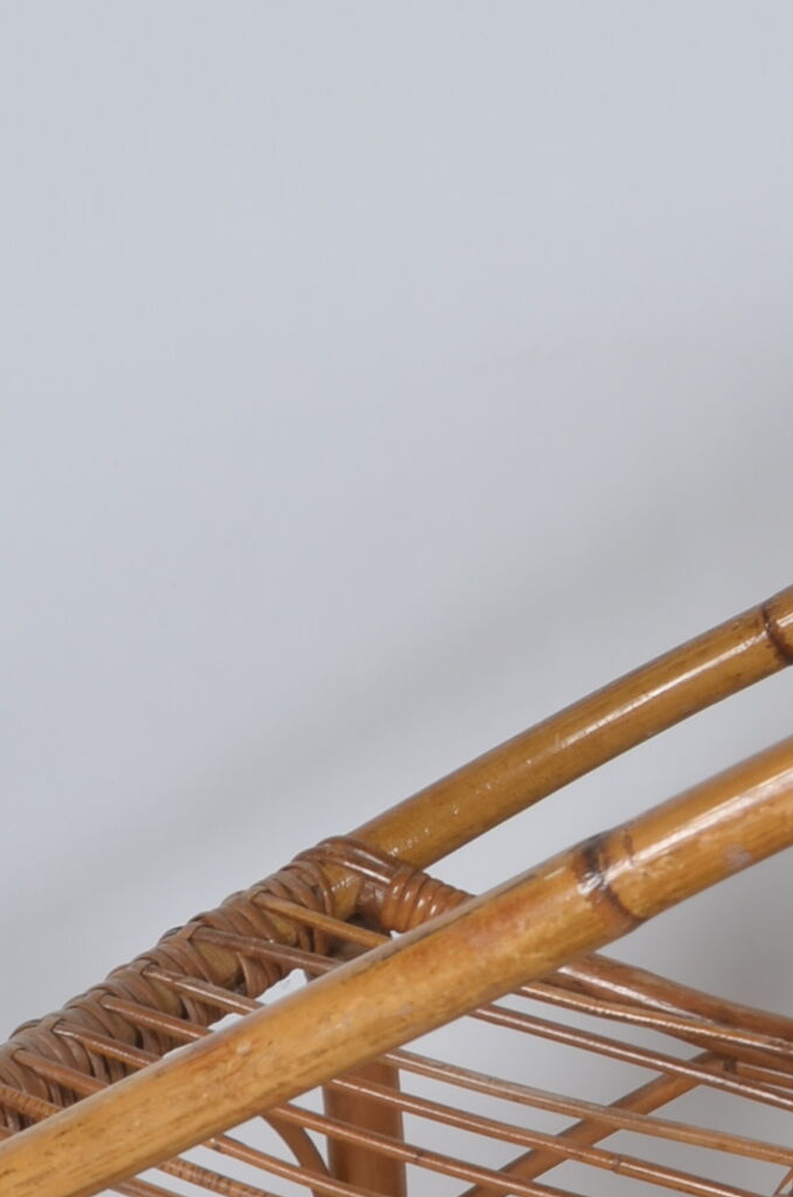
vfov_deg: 15.2
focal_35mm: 131
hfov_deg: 10.4
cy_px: 1341
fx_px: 4347
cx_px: 723
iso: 100
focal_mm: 24
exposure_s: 1/125
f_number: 14
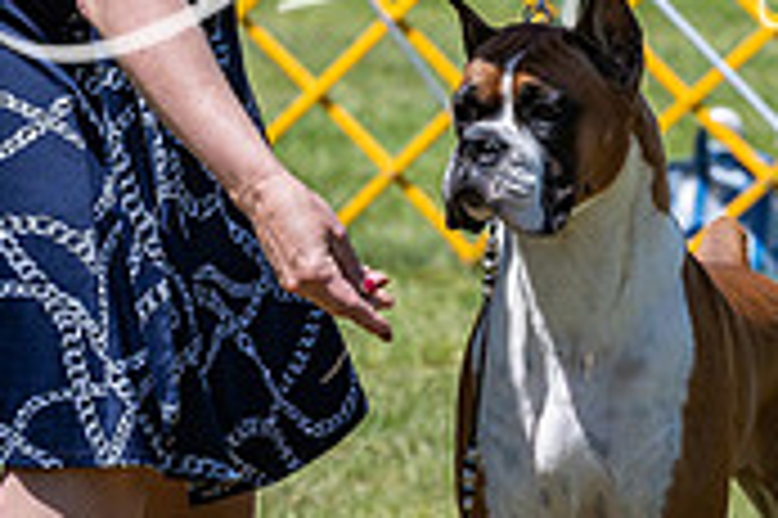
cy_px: 142
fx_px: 9629
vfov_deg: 3.1
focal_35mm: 446
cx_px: 612
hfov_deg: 4.6
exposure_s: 1/640
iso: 160
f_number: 6.3
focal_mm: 133
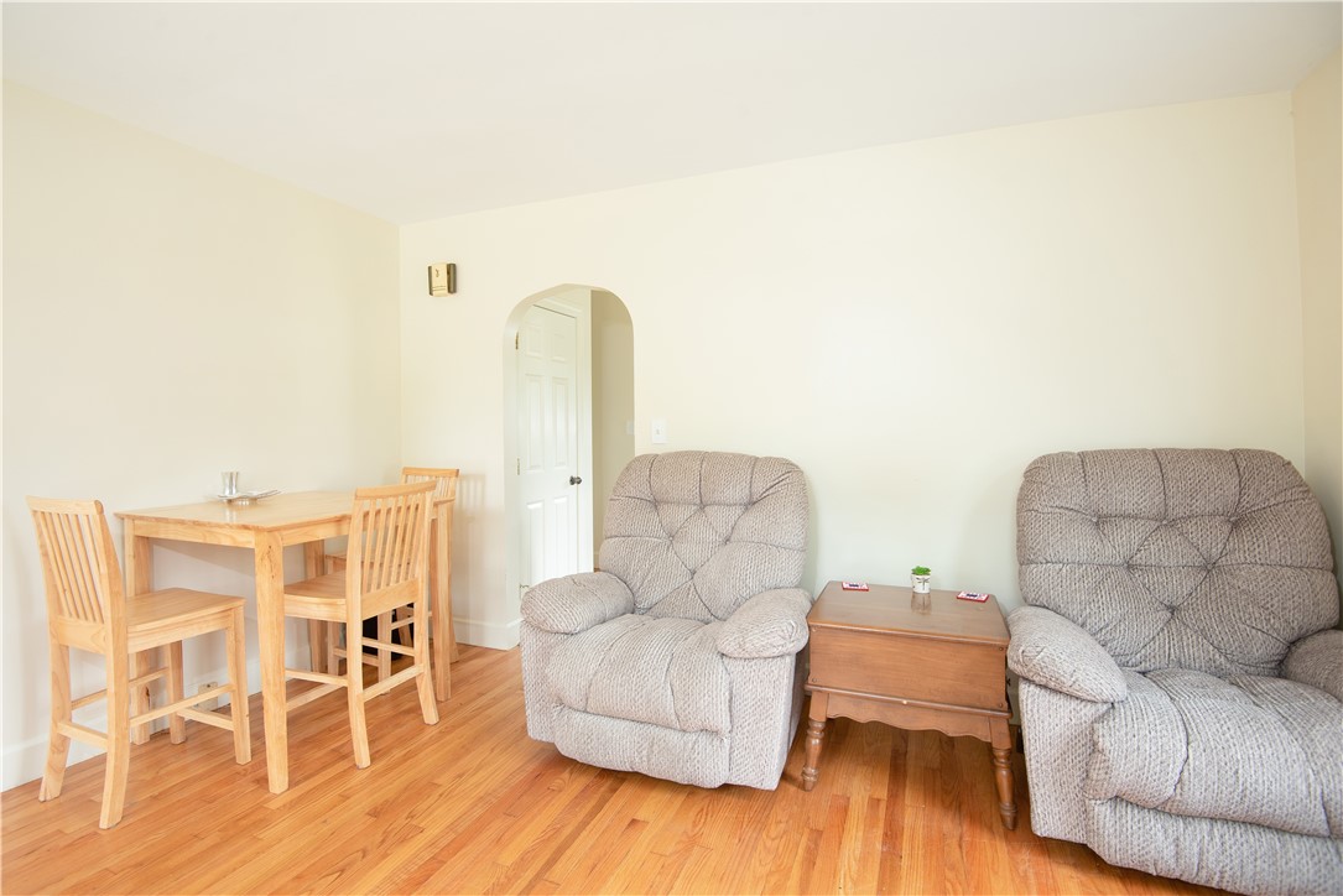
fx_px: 597
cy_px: 448
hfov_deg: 96.7
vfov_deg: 73.8
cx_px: 672
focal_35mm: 16
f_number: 7.1
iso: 320
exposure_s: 1/10
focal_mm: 16
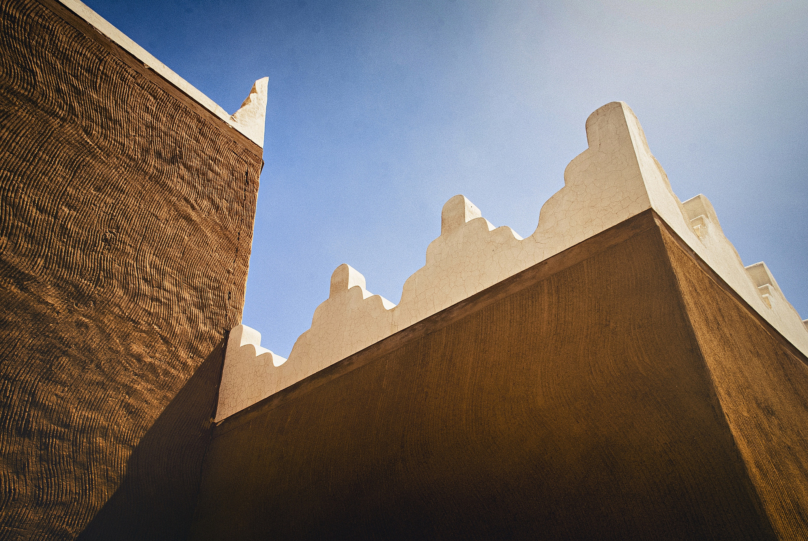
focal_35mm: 33
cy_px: 270
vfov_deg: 40.1
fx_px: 742
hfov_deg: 57.2
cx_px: 404
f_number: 9
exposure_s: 1/320
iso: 100
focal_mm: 22
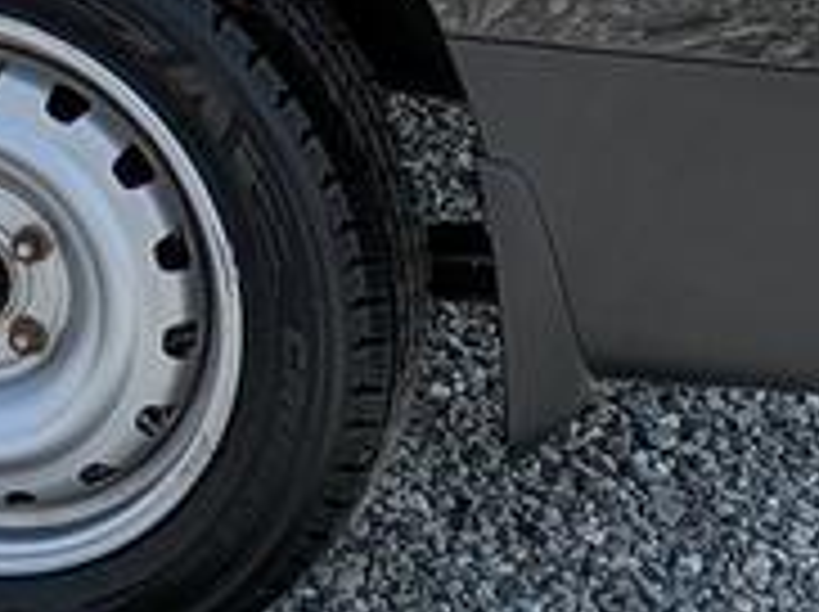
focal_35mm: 176
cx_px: -614
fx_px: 4159
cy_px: -603
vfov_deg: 8.0
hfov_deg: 10.6
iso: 39
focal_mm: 5.43
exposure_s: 1/1653
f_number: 1.89
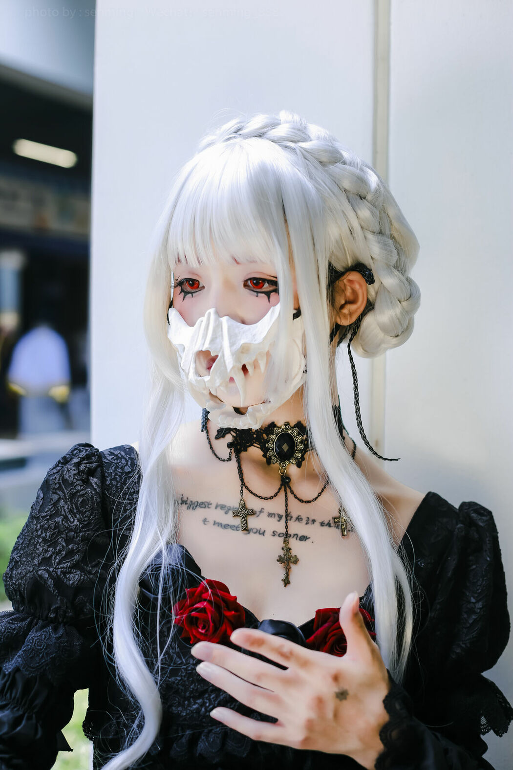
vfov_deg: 40.3
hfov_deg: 27.5
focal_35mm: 49
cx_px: 256
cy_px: 385
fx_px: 1047
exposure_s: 1/200
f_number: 3.2
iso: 200
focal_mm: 50
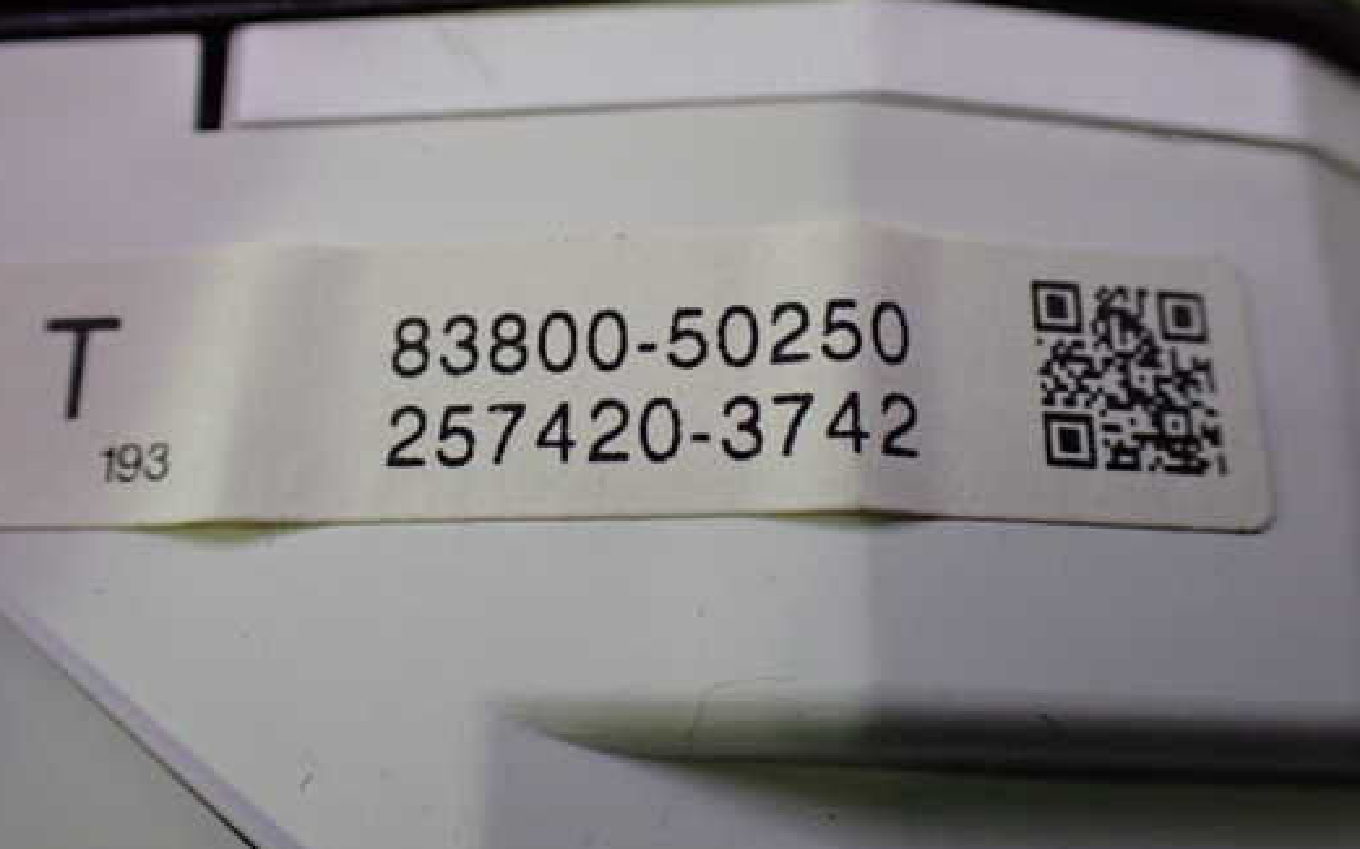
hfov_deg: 50.3
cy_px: 391
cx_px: 599
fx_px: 1445
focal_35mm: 39
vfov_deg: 32.7
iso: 800
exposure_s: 1/50
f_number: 2.4
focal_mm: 5.79
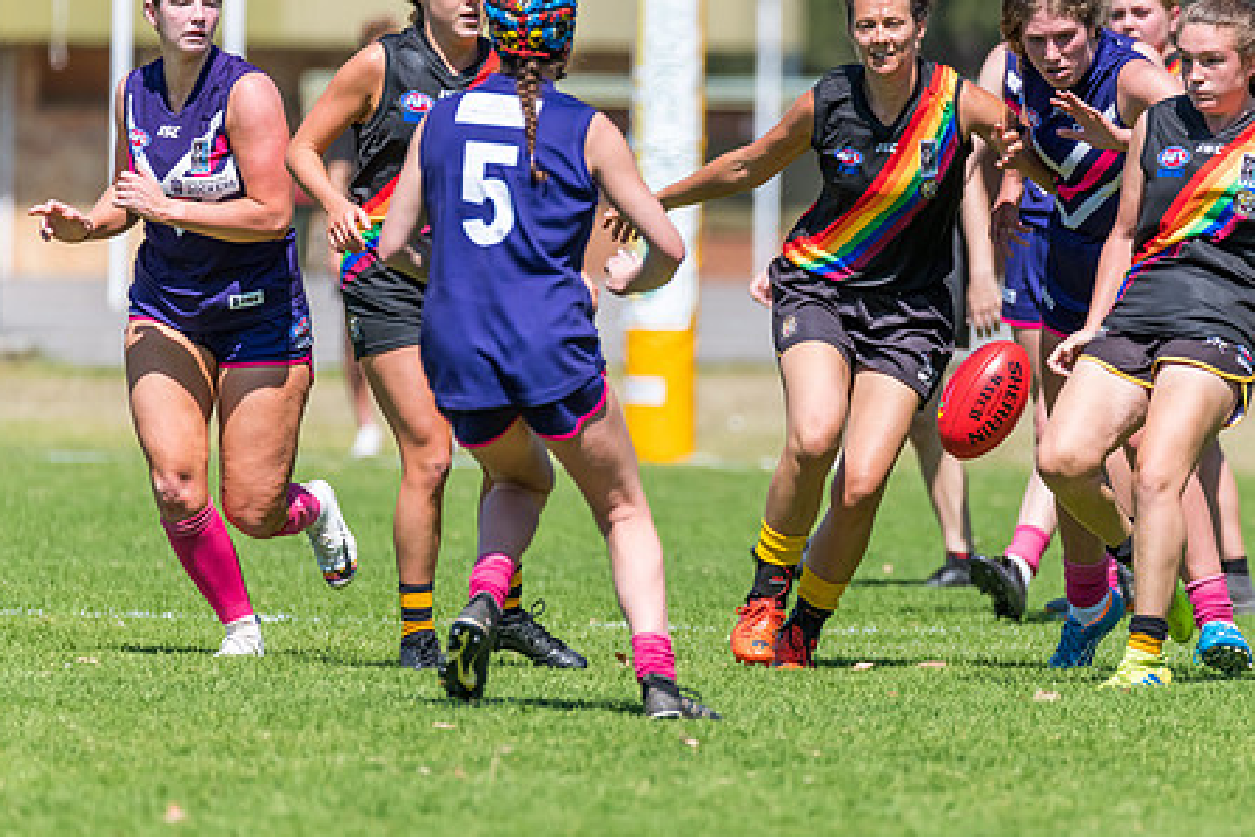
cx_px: 829
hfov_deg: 3.1
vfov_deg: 2.1
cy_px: 345
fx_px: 22937
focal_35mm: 658
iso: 800
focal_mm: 460
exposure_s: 1/2500
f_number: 6.3
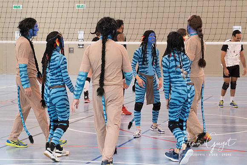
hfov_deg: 19.2
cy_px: 68
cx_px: 145
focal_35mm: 106
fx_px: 729
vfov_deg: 12.9
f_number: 2.8
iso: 6400
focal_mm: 56.3
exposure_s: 1/400
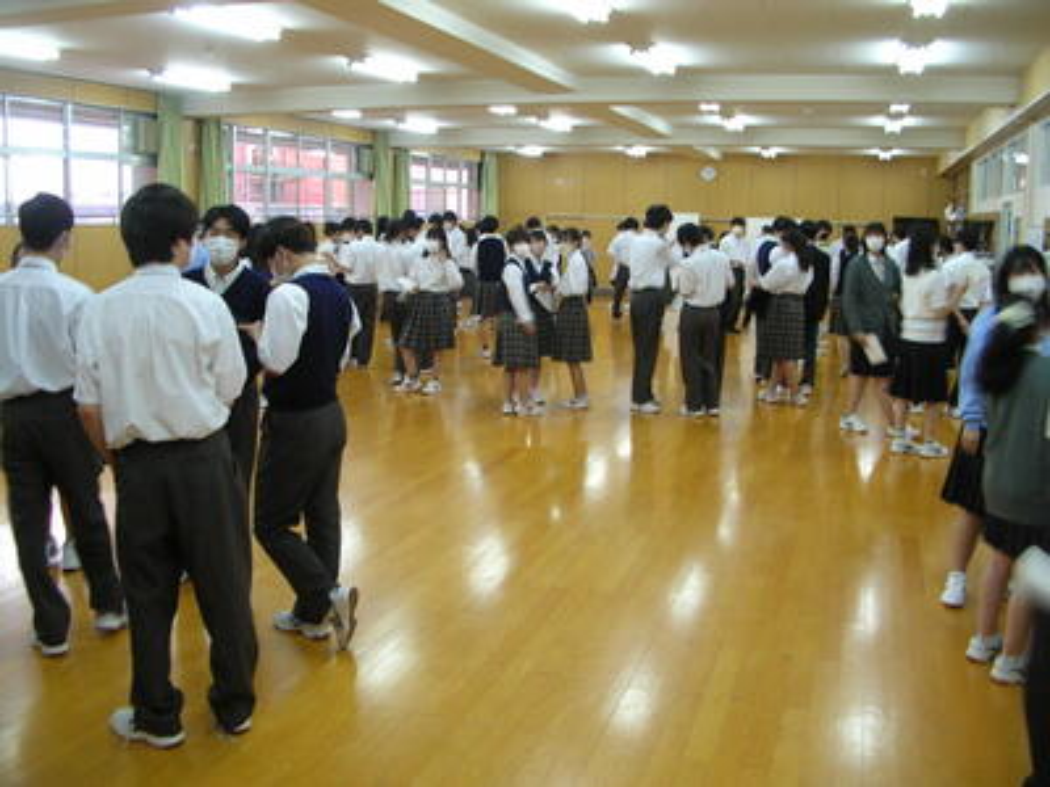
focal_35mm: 35
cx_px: 525
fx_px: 1062
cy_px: 394
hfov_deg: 52.6
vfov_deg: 40.7
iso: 50
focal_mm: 5.8
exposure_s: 1/7.4
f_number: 2.8
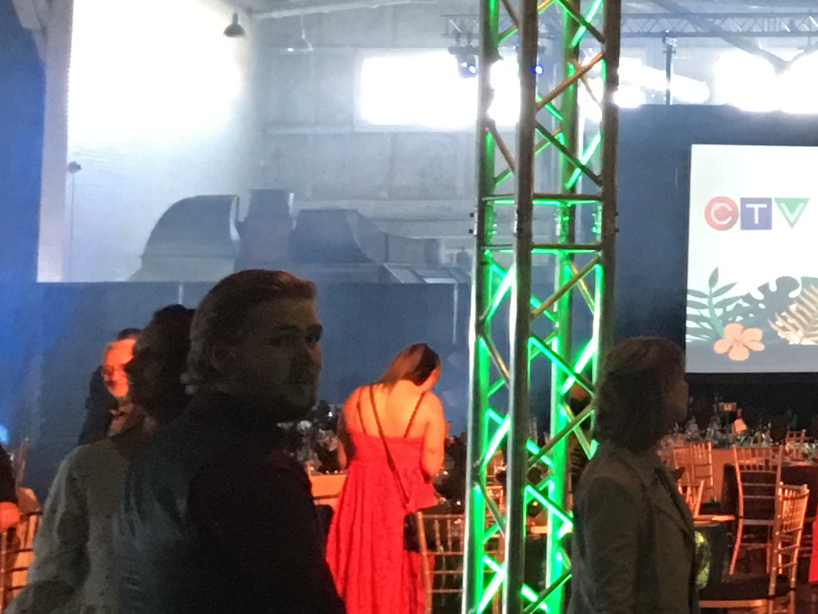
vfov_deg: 12.2
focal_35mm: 121
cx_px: 1661
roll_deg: -1.0
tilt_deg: +4.9
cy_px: 93
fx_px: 2860
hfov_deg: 13.7
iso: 100
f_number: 2.2
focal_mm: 4.15
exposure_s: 1/15
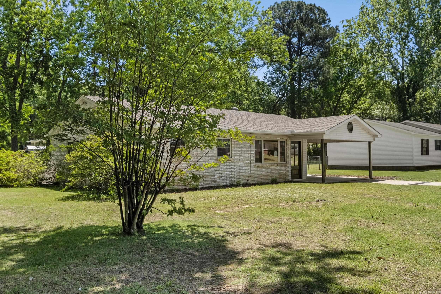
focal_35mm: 30
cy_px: 147
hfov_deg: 61.9
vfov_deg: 43.6
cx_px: 220
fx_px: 367
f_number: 8
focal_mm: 20
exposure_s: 1/160
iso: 400
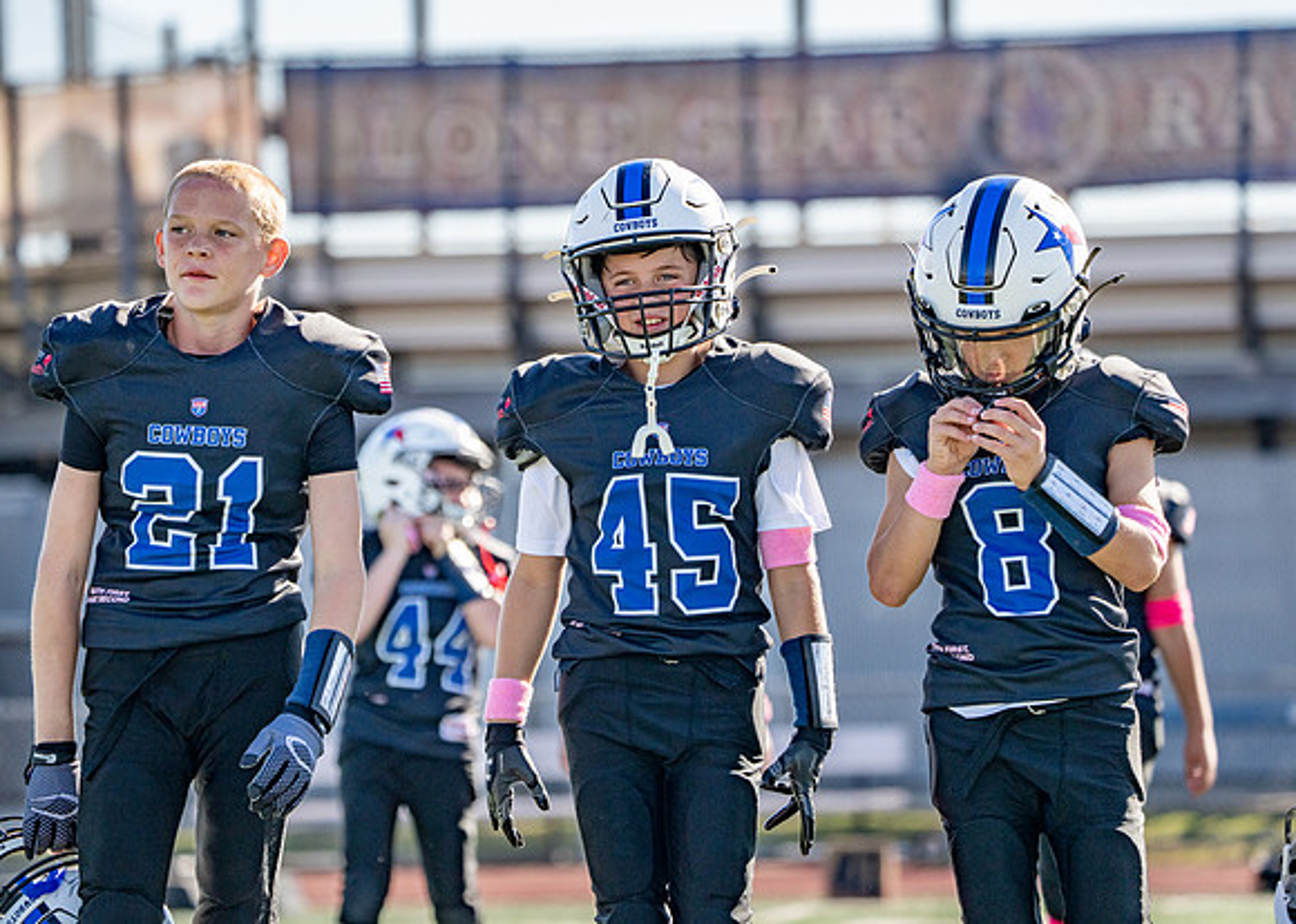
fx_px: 10402
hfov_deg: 7.1
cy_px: 432
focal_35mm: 283
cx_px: 591
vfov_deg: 5.1
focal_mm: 247
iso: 320
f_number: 5.6
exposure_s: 1/1600
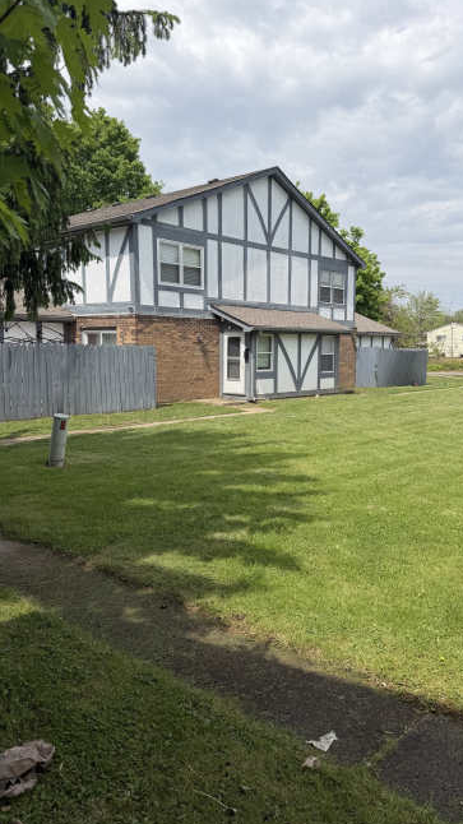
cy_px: 410
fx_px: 590
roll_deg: +0.3
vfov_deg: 69.9
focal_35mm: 27
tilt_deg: -6.3
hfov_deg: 42.8
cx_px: 258
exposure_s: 1/5714
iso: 80
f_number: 1.78
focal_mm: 6.76
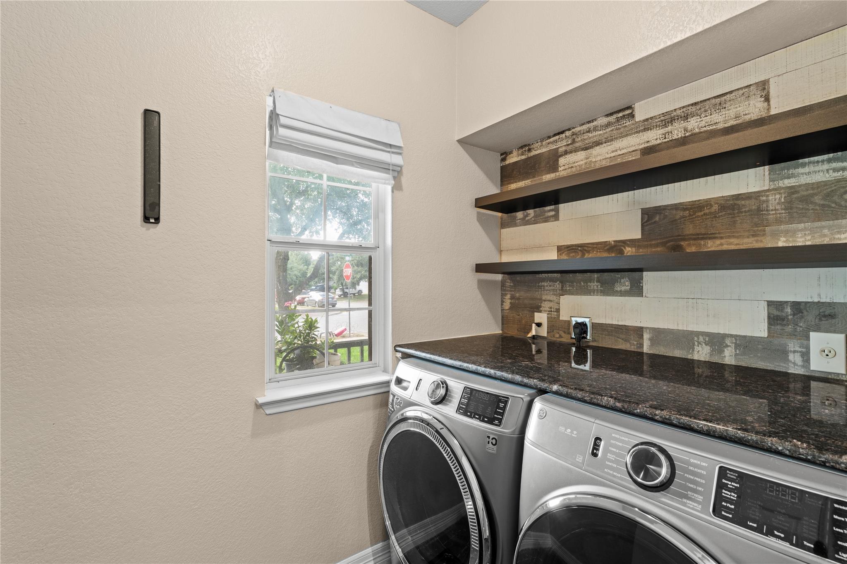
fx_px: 376
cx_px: 424
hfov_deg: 96.7
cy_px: 282
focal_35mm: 16
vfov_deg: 73.7
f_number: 10
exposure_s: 5
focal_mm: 16
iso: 250
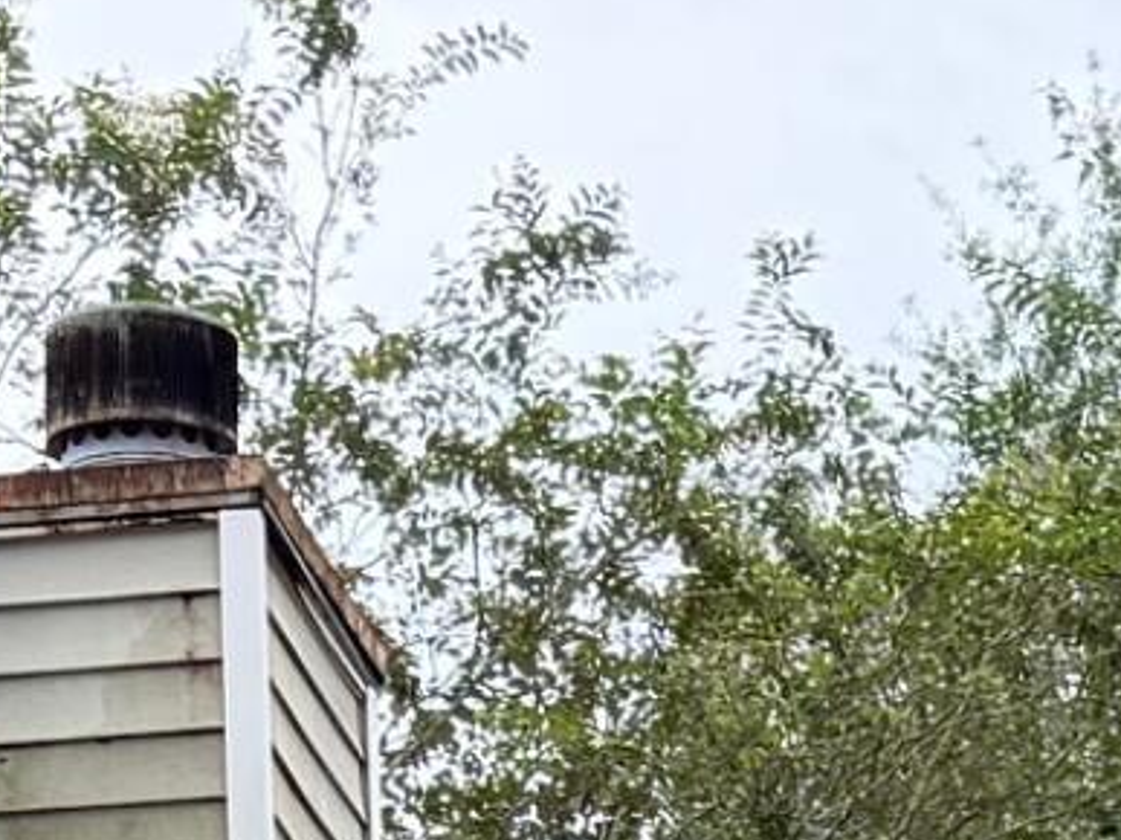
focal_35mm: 186
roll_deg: +3.4
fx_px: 6022
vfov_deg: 6.9
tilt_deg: -4.4
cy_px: 2868
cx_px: 600
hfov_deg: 10.6
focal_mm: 6.76
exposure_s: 1/1727
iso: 80
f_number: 1.78
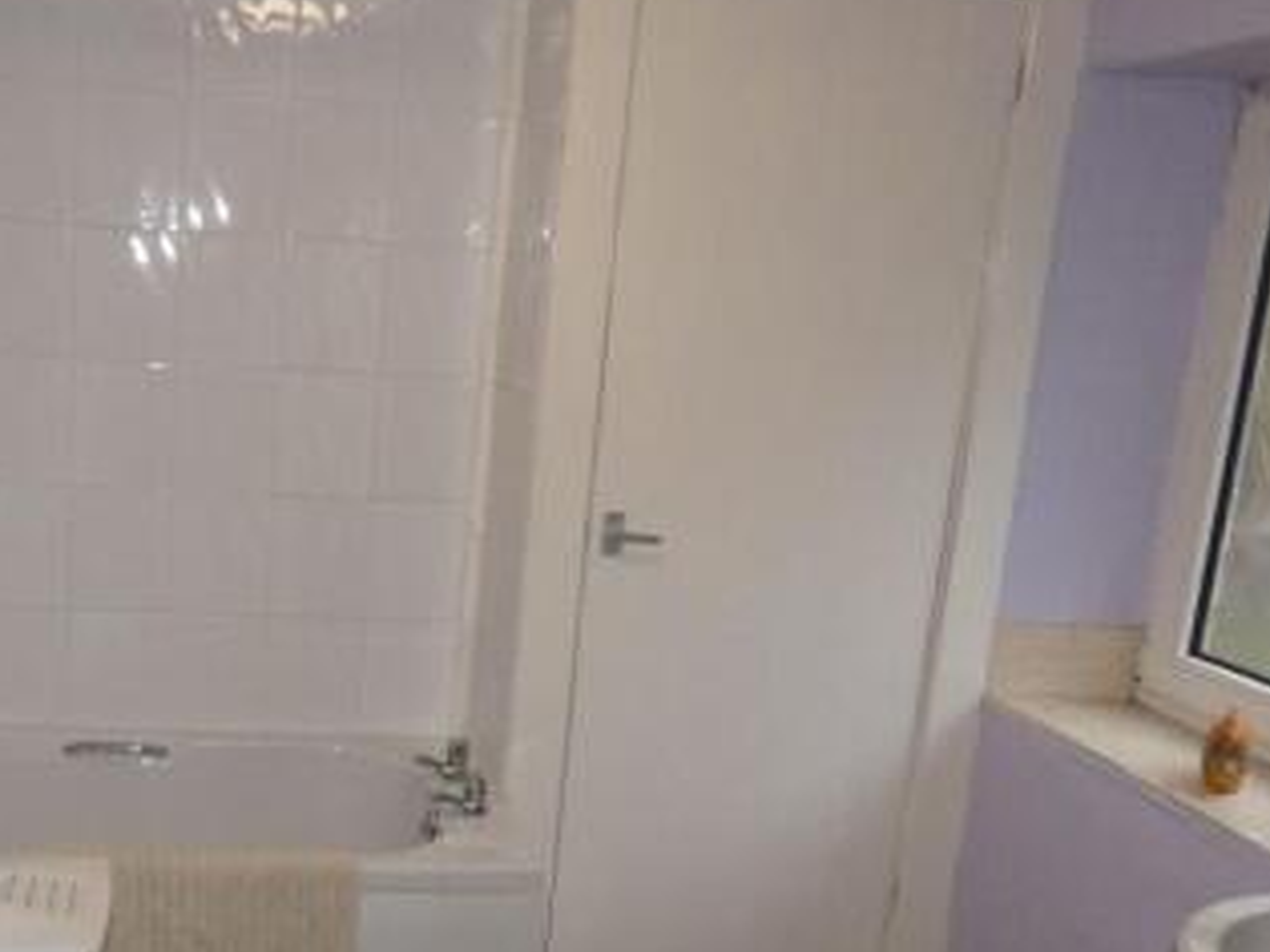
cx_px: 316
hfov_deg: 48.2
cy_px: 627
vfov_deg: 38.2
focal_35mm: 37
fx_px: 1357
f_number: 2.8
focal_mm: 3.6
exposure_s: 1/50
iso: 250
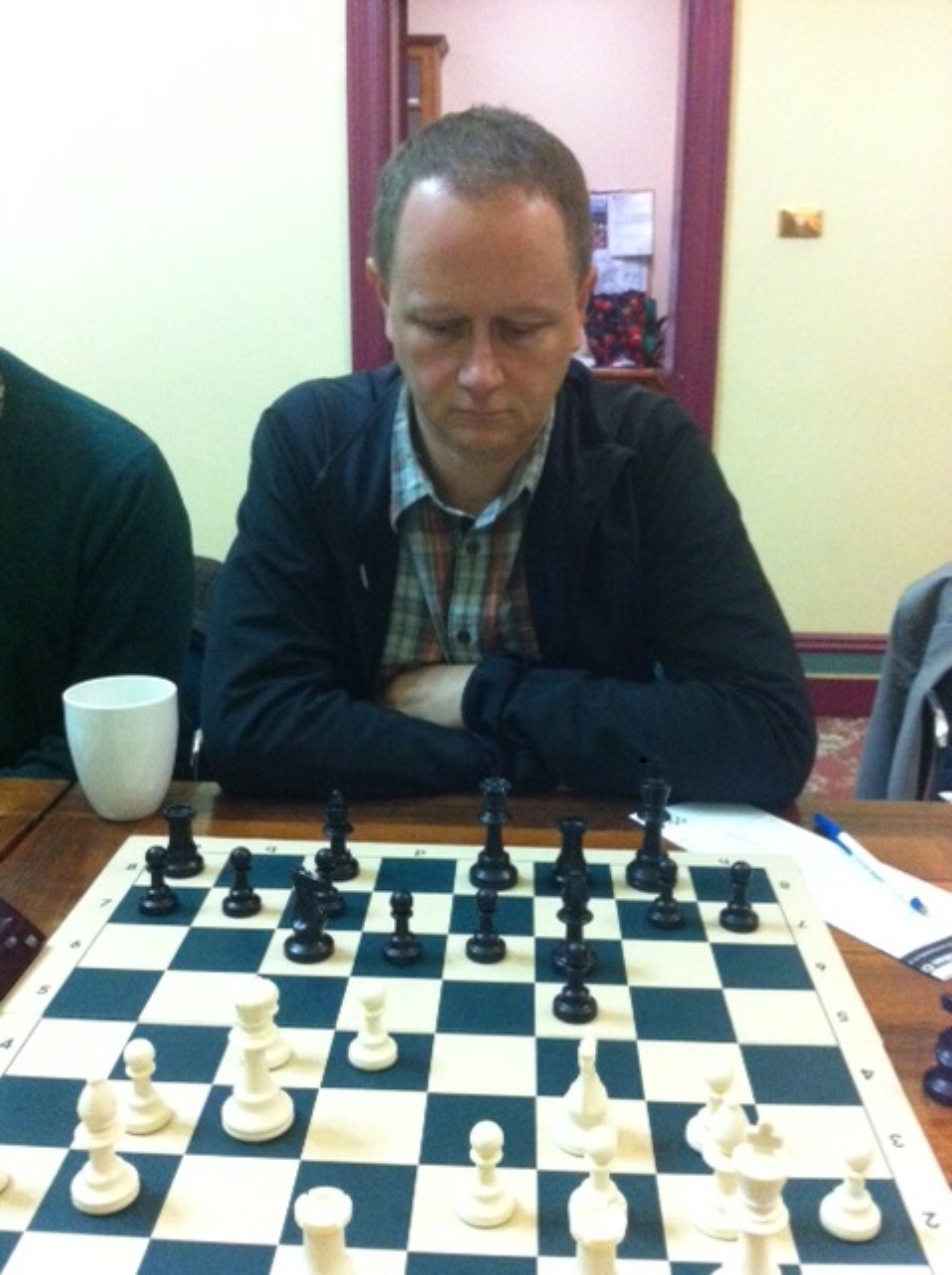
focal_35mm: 35
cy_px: 638
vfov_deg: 52.7
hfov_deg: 40.6
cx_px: 476
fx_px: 1287
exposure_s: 1/15
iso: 800
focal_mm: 3.85
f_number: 2.8
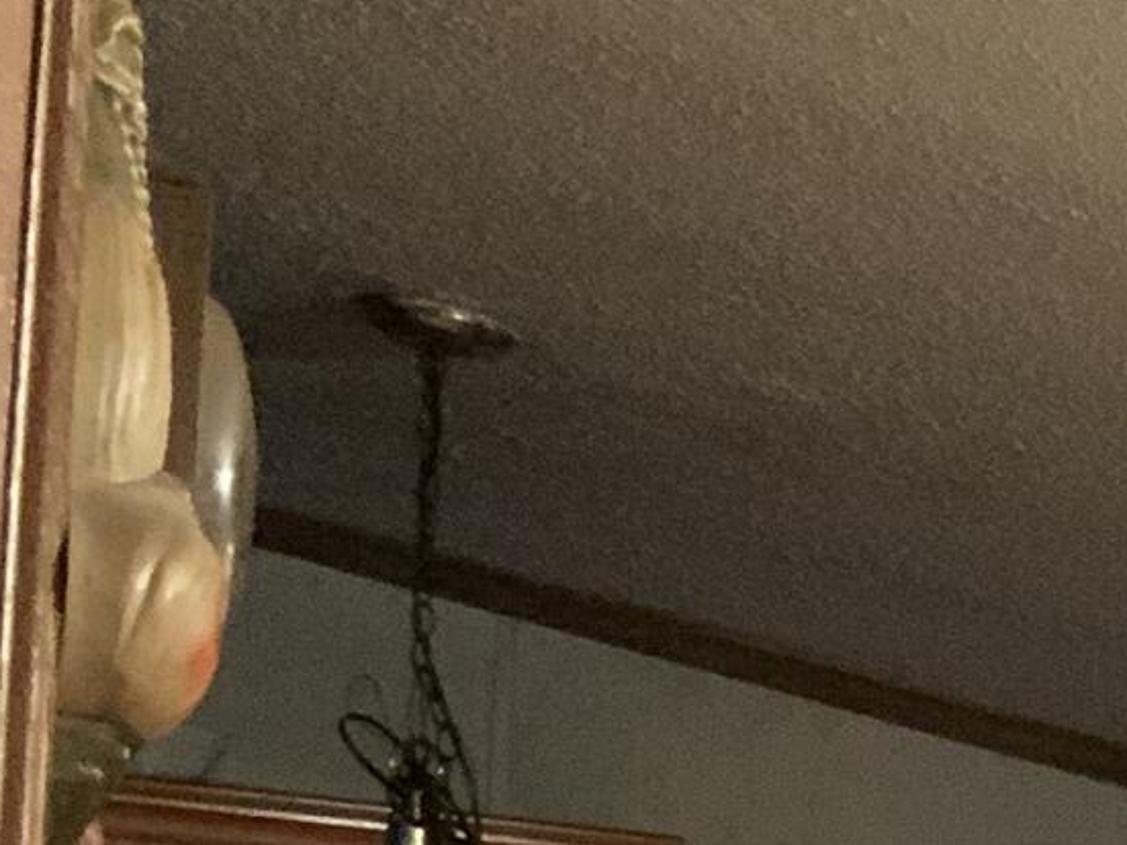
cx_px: 2289
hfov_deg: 11.3
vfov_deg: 8.9
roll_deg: -3.5
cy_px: 1649
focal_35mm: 158
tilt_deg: -4.0
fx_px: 5143
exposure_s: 1/30
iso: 250
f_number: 1.8
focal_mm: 3
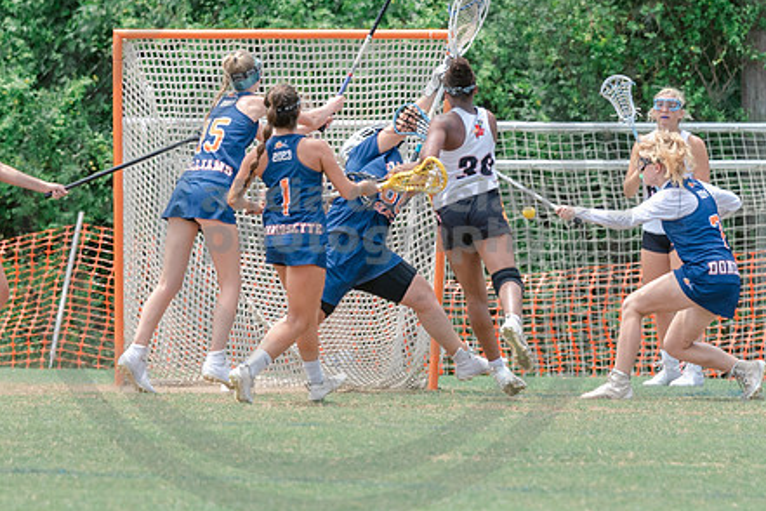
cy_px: 296
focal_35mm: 651
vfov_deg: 2.1
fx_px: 13851
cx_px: 345
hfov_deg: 3.2
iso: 400
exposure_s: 1/1600
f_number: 5
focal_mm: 200
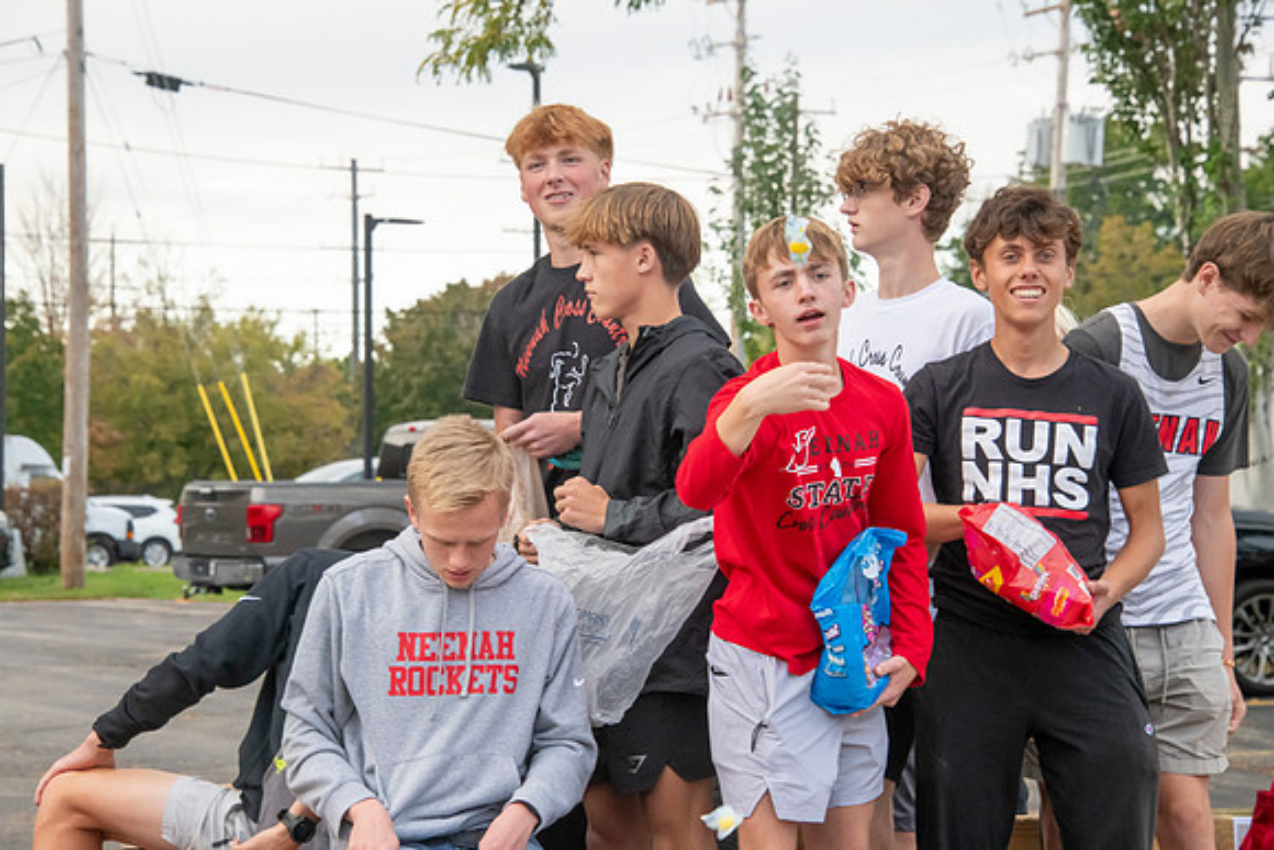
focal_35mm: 135
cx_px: 637
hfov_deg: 15.2
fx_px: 4778
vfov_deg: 10.2
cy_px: 425
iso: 3200
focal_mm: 135
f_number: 11
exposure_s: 1/320
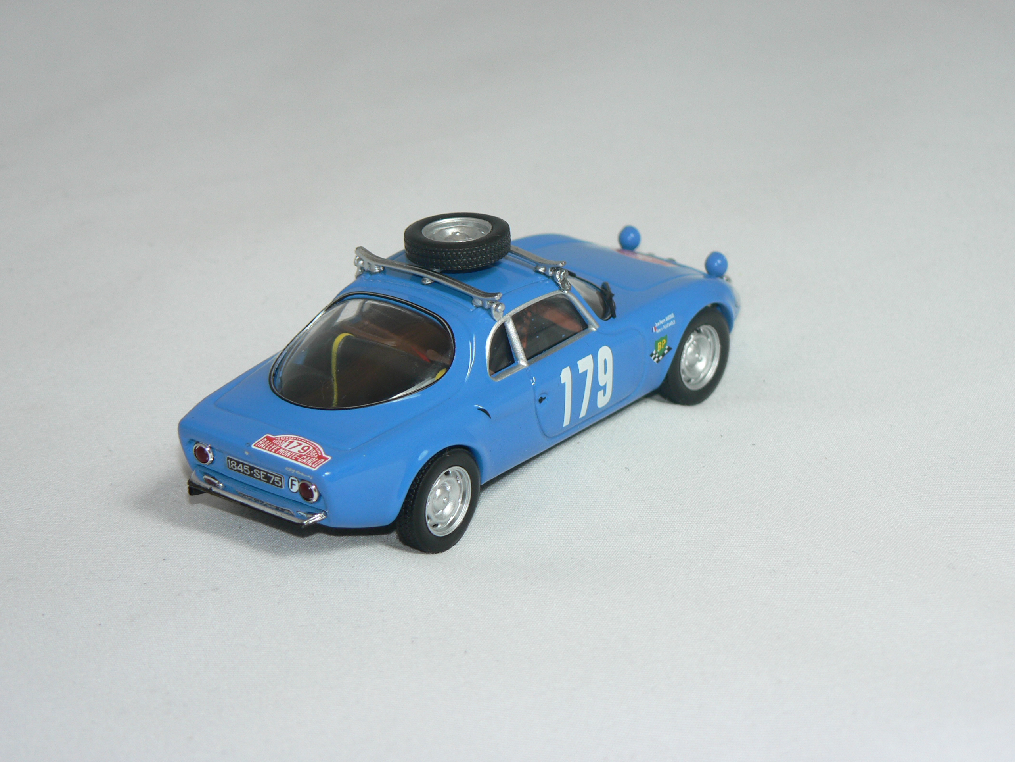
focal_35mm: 117
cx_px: 508
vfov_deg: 12.7
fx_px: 3431
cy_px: 381
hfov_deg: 16.8
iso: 80
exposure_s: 1/100
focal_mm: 19.5
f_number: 3.2
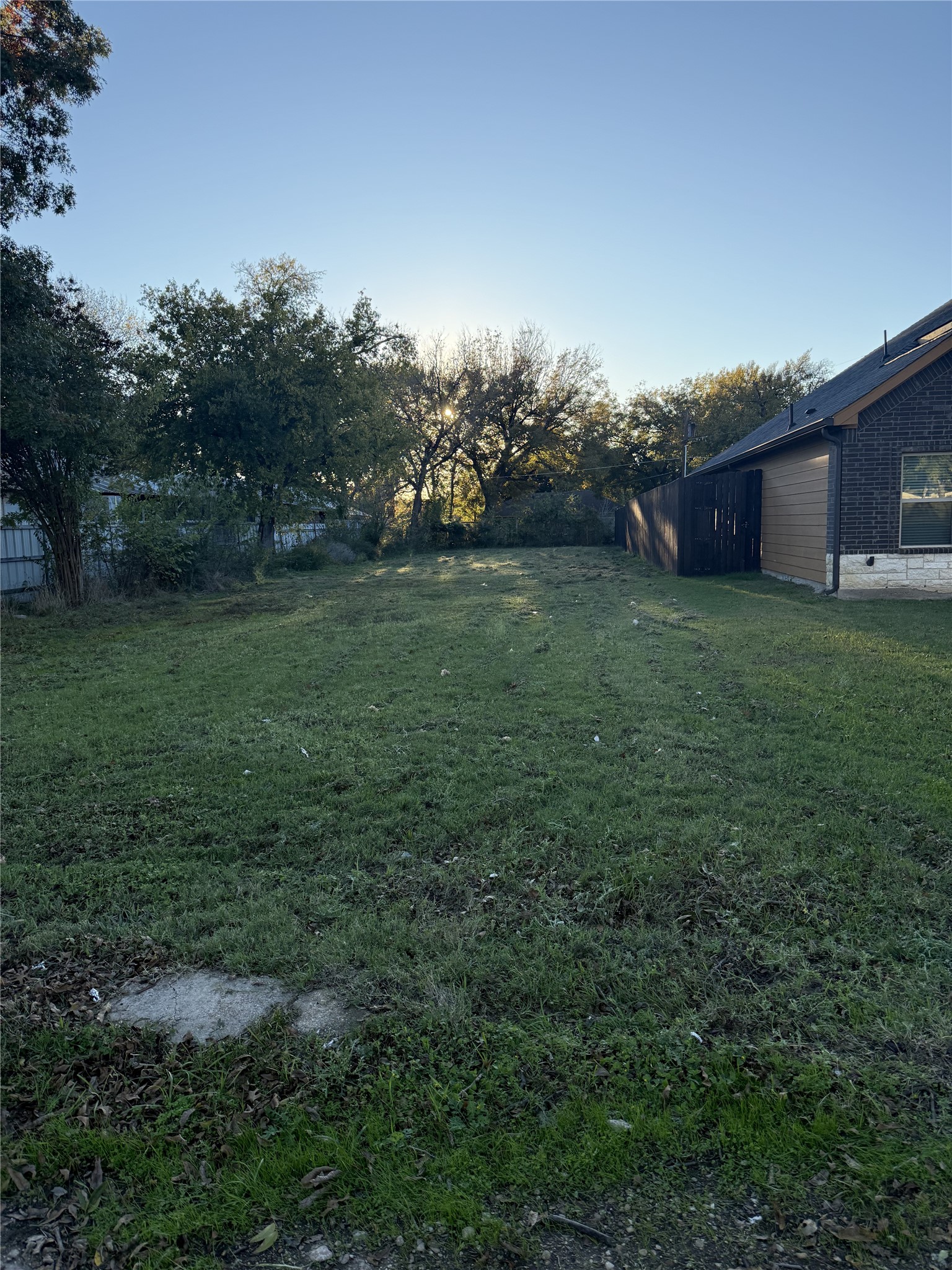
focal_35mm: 24
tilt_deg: -6.6
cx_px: 476
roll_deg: +3.4
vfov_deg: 71.6
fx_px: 880
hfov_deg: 56.8
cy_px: 635
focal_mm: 6.76
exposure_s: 1/1618
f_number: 1.78
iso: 100
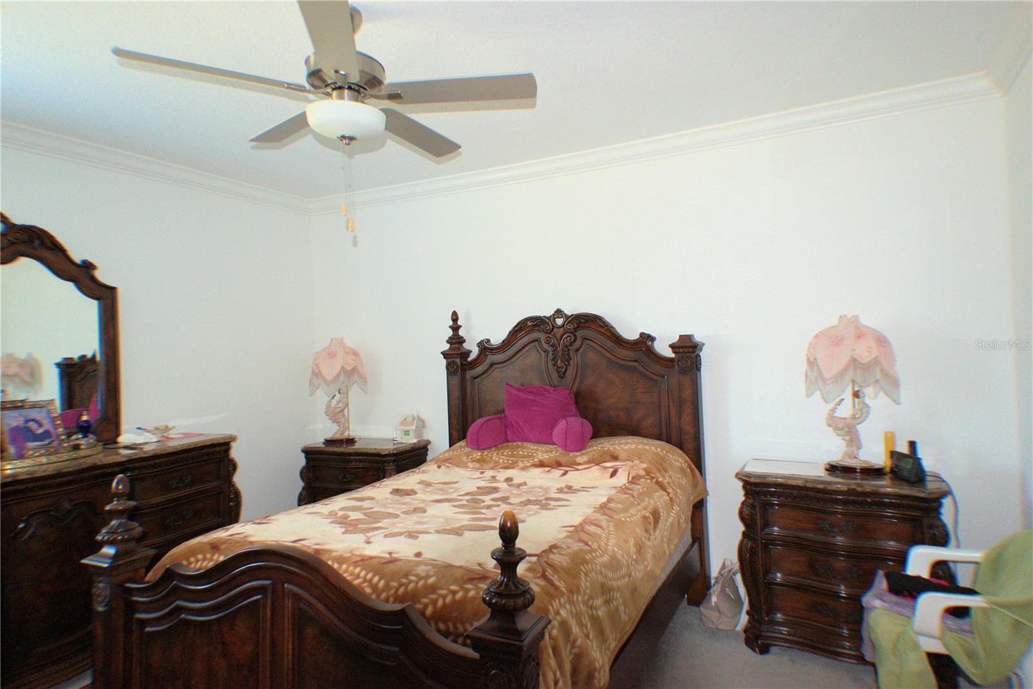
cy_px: 344
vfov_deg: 36.9
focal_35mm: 36
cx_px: 516
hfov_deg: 53.1
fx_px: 1033
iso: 800
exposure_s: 1/60
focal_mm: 24
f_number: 4
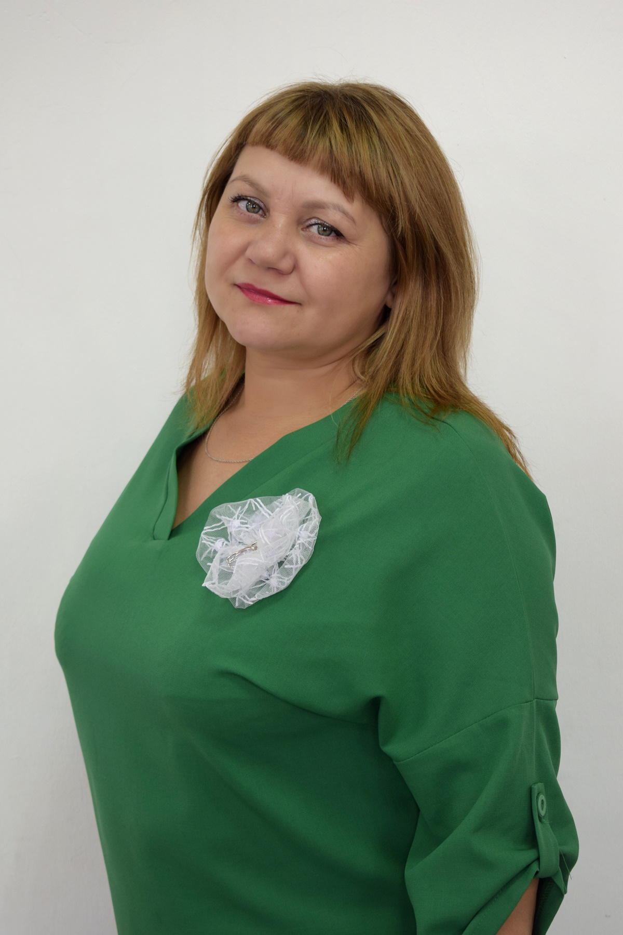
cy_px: 468
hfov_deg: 16.6
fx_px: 2141
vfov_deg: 24.6
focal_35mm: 82
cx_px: 312
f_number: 5.6
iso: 450
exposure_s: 1/60
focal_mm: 55
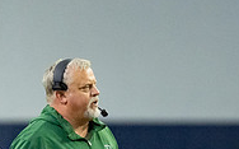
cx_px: 314
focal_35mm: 818
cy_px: 202
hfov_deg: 2.6
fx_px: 5322
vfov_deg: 1.6
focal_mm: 200
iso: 4000
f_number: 2.8
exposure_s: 1/800
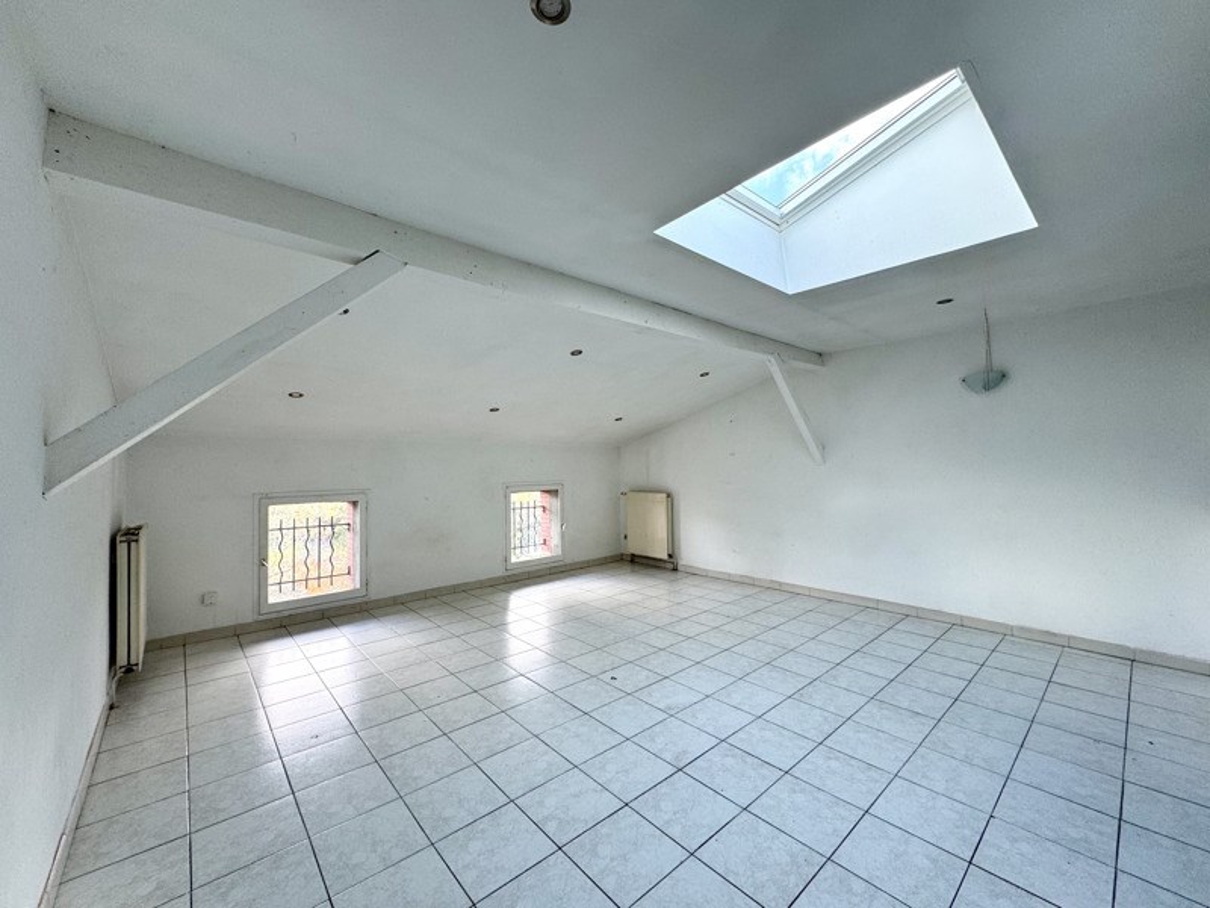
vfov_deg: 85.7
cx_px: 605
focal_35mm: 14
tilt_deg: +1.8
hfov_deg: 102.1
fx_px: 489
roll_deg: +1.4
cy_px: 454
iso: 100
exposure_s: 1/99
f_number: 2.2
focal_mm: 2.22
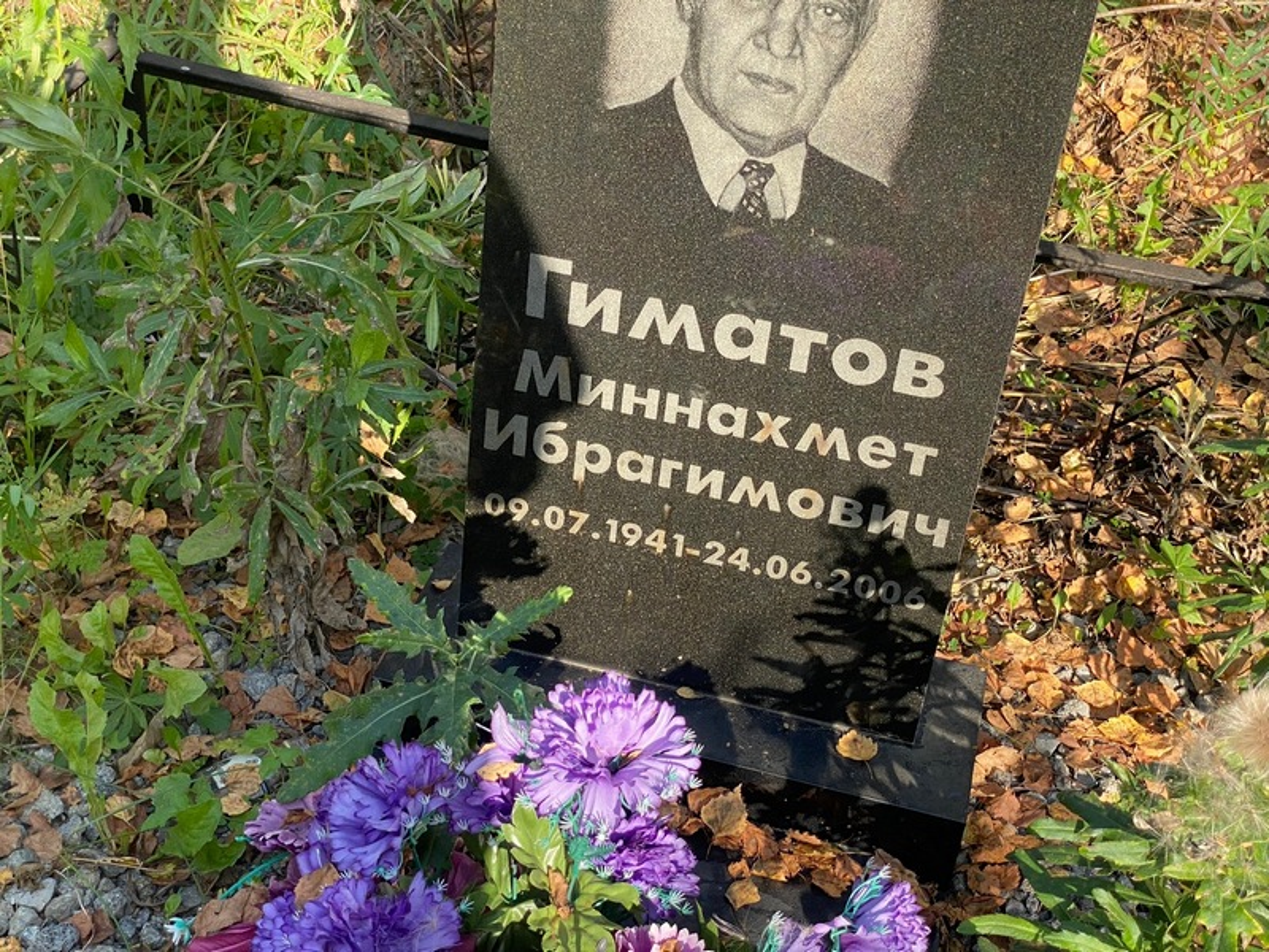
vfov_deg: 28.0
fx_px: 1906
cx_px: 634
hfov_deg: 36.8
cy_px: 476
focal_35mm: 52
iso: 20
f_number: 2
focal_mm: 6
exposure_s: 1/444
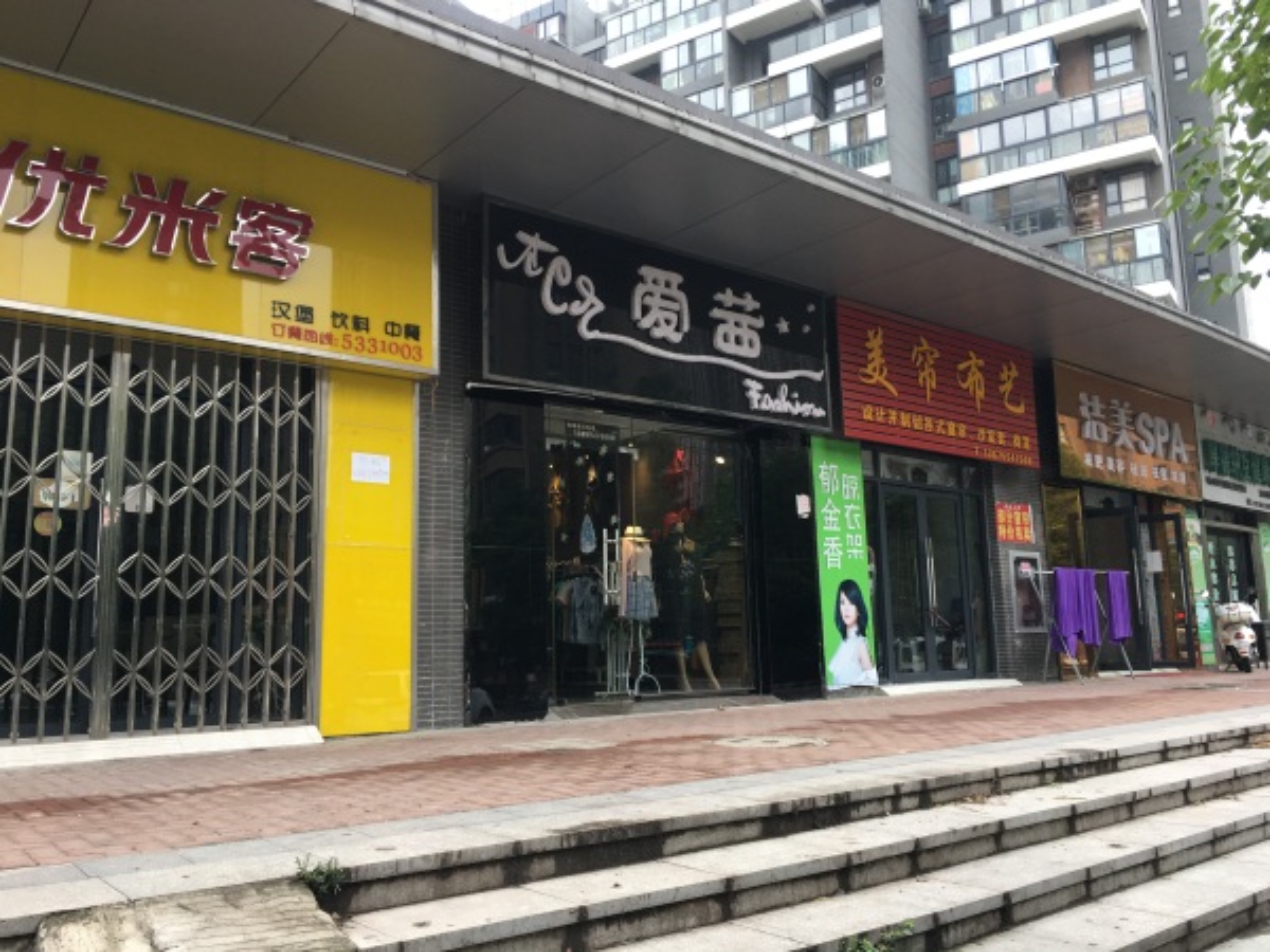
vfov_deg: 48.2
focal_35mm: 29
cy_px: 476
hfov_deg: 61.7
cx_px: 635
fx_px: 1064
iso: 32
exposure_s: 1/100
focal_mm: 4.15
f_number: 2.2
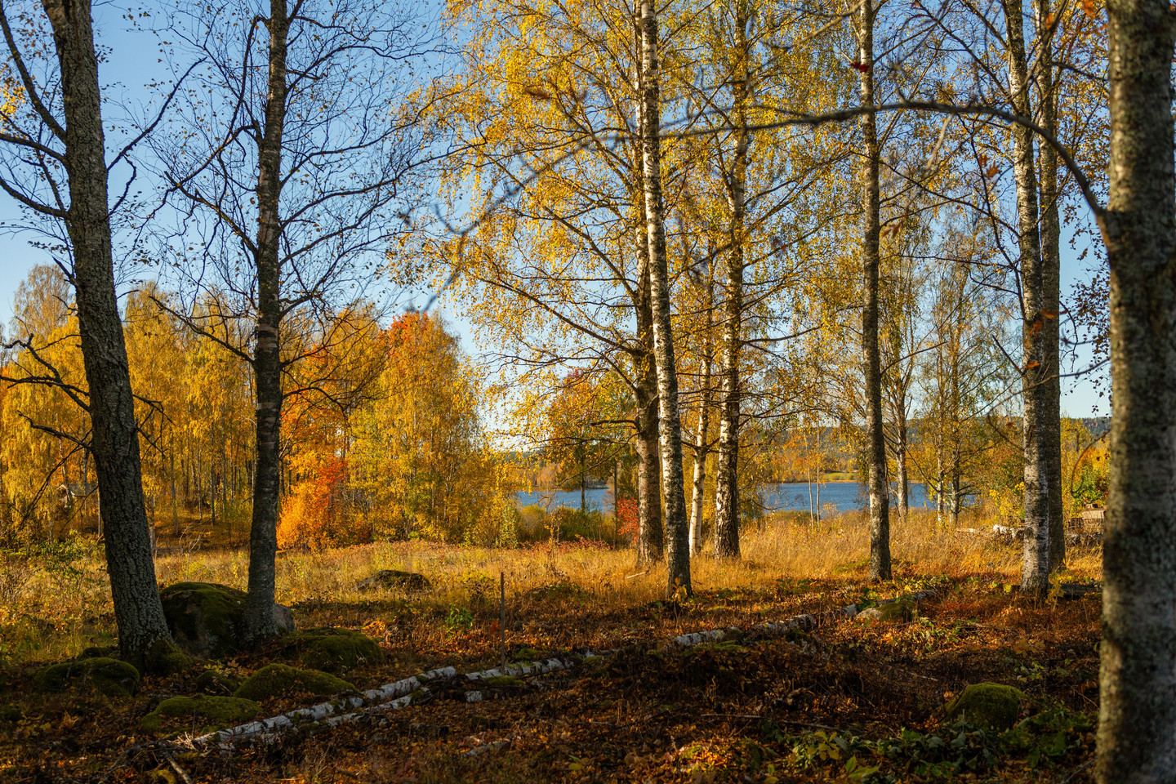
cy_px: 392
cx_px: 588
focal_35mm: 40
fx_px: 1307
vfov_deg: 33.4
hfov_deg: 48.5
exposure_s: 1/3200
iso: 250
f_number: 3.5
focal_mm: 40
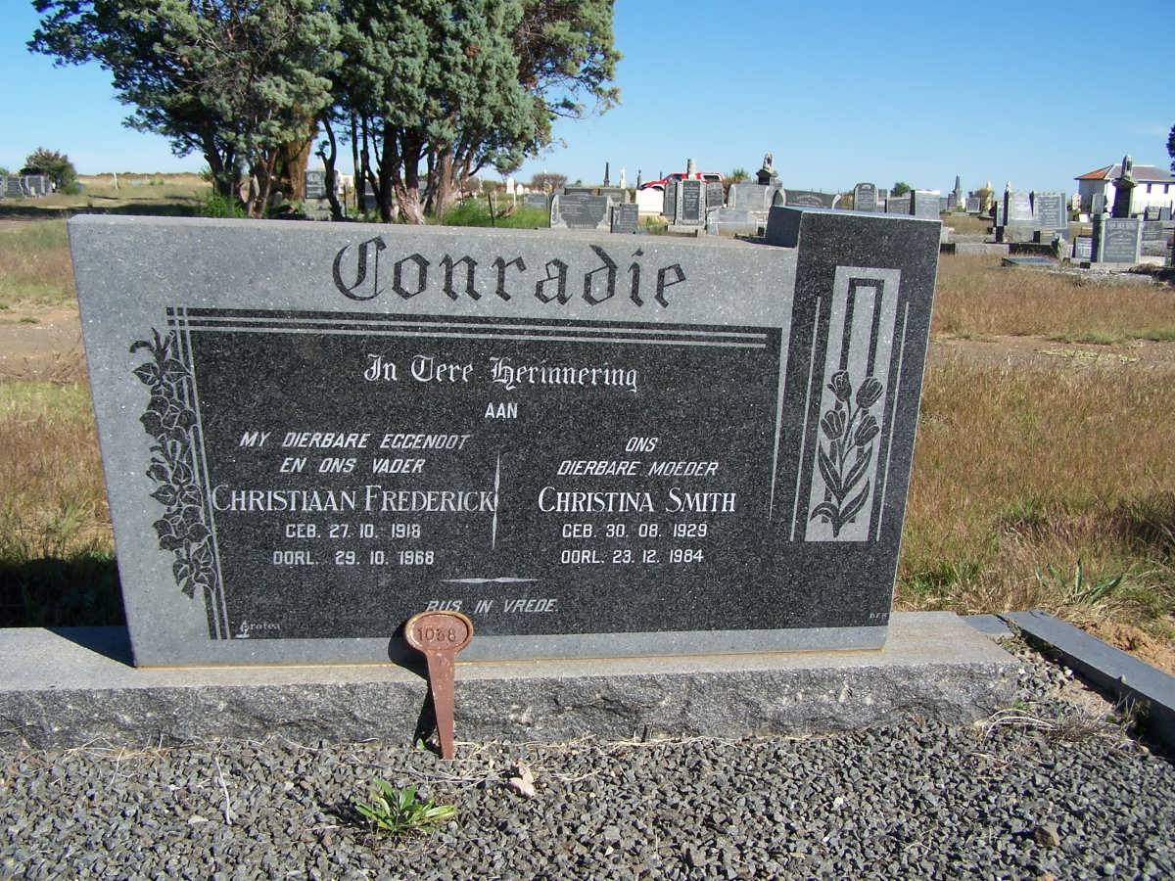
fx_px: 1290
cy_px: 440
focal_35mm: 38
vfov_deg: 37.7
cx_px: 588
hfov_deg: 49.0
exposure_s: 1/750
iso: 80
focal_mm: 6.3
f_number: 4
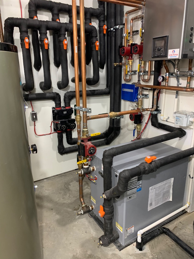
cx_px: 97
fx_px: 194
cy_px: 130
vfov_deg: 67.3
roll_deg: +1.5
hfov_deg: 53.1
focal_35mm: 26
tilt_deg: -18.1
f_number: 1.8
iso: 320
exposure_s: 1/40
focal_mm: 4.25
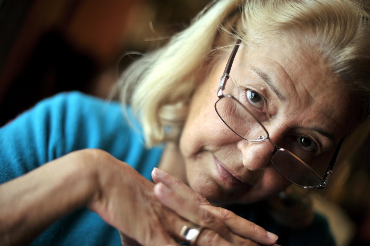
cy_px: 123
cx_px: 185
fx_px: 514
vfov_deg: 27.0
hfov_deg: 39.6
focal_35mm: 50
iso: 320
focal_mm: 50
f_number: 1.4
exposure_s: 1/250
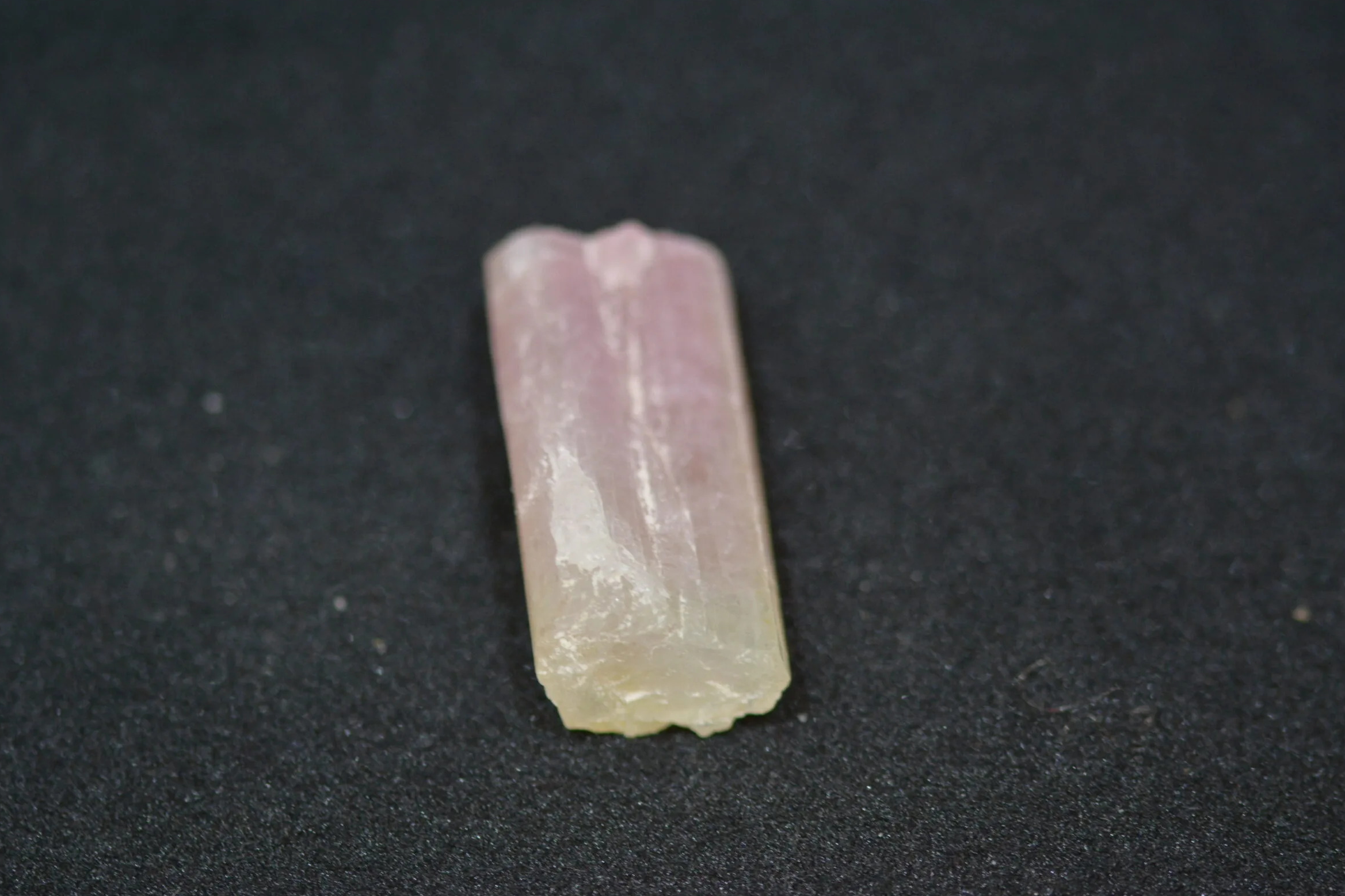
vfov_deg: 8.0
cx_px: 684
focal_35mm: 173
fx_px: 6446
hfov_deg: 11.9
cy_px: 478
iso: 800
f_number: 3.5
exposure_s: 1/60
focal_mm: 105
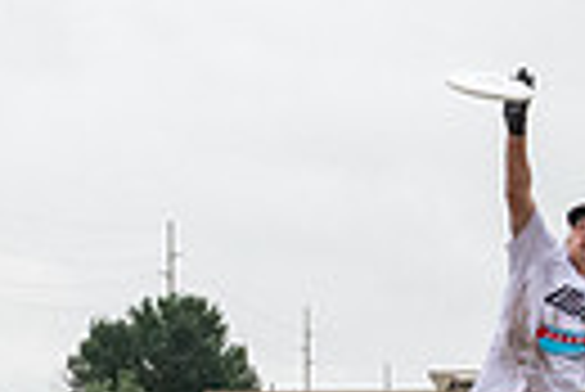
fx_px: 4490
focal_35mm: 276
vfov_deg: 5.0
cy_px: 531
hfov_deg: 7.4
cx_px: 48
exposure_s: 1/640
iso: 1600
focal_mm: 31
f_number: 13
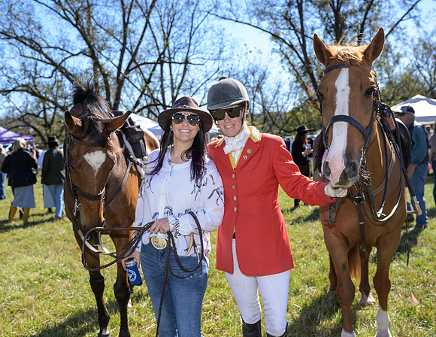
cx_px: 193
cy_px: 161
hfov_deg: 48.6
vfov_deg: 38.5
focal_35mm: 38
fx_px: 481
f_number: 5
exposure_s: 1/250
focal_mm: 32.5
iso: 50
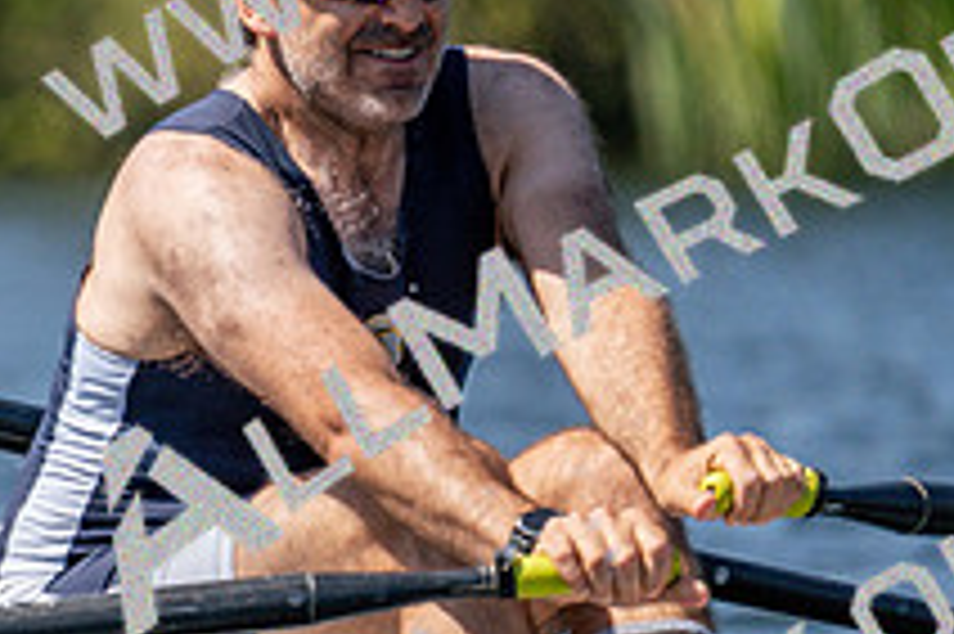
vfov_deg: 0.8
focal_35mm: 1644
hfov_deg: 1.3
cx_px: -284
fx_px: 43531
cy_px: 214
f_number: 6.3
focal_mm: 600
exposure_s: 1/2000
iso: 320
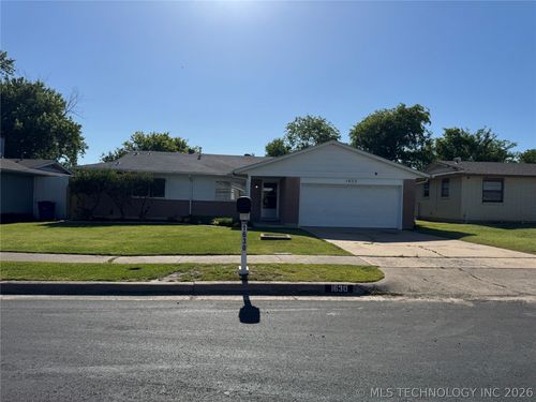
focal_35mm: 24
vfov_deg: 56.8
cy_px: 201
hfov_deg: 71.6
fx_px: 372
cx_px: 268
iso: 80
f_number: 1.78
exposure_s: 1/9009
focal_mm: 6.76
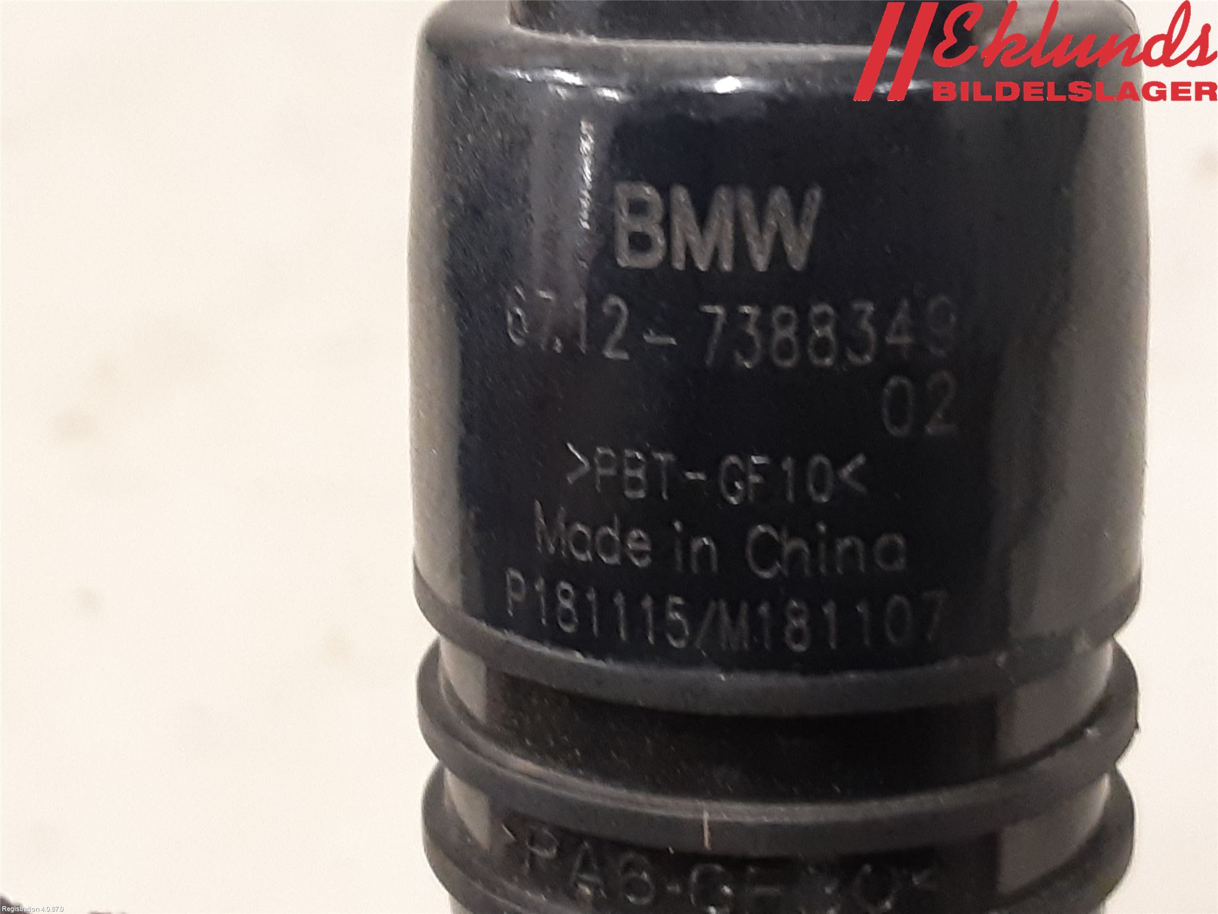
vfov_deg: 53.1
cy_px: 457
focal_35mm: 26
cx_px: 609
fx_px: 915
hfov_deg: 67.3
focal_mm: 3.93
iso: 250
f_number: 1.7
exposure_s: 1/33
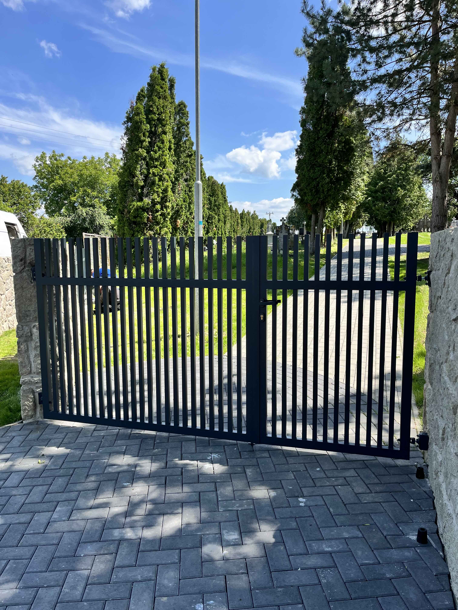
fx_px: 459
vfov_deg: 67.3
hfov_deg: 53.1
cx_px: 229
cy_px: 305
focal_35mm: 26
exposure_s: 1/1748
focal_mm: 5.1
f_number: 1.6
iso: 50
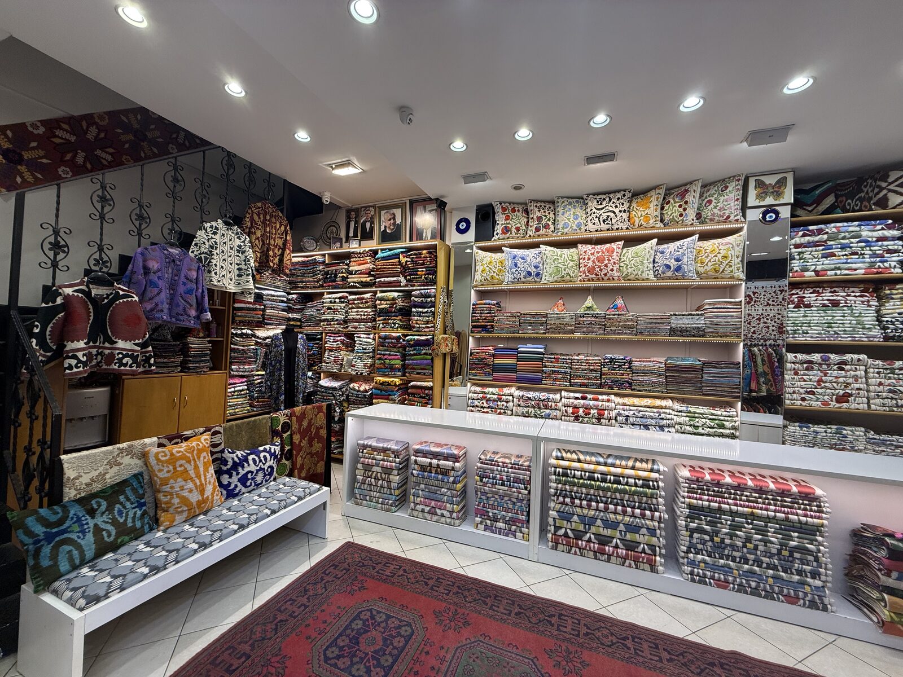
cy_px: 338
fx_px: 365
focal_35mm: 14
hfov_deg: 102.1
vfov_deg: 85.7
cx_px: 452
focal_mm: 2.22
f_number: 2.2
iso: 100
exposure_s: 1/100
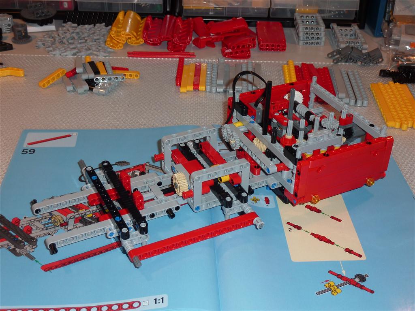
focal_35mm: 48
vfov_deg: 30.3
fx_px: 575
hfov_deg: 39.7
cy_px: 156
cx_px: 208
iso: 100
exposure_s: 1/30
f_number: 3.8
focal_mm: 7.9
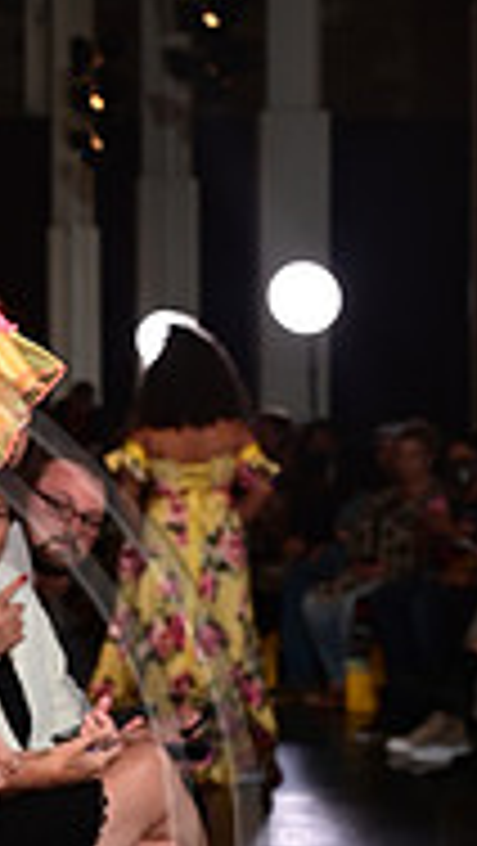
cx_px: -324
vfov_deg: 9.5
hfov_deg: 5.3
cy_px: 864
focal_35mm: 226
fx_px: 5073
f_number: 6.3
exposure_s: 1/160
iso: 1000
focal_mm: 70
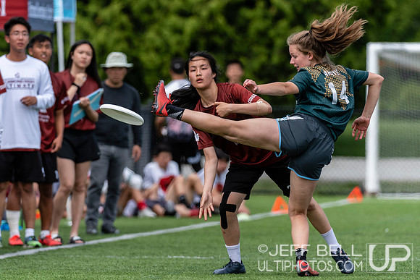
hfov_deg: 3.2
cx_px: 243
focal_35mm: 651
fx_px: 7596
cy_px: 144
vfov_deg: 2.1
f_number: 4
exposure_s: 1/1600
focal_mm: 340
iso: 400
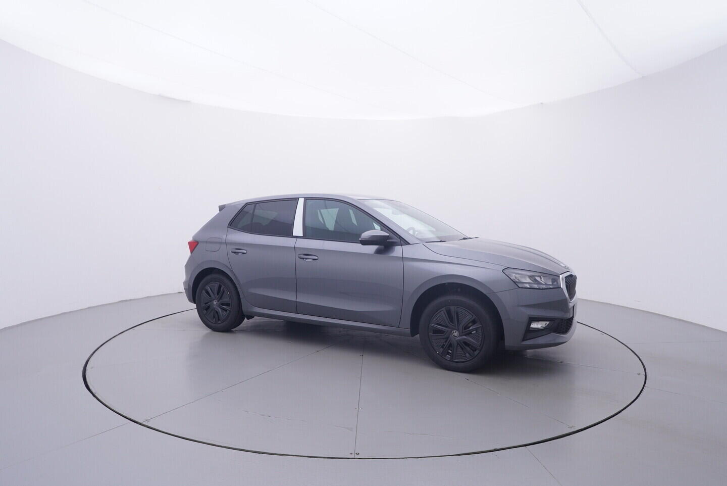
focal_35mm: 22
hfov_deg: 77.3
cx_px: 364
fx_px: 455
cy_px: 243
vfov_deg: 56.2
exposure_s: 1/80
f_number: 5
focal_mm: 15
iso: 200
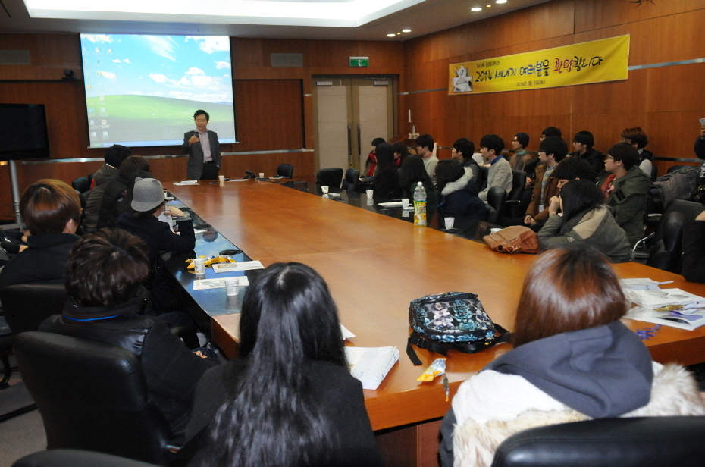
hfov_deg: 57.3
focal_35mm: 33
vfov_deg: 39.8
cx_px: 352
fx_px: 645
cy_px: 234
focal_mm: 22
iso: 2000
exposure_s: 1/200
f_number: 3.5
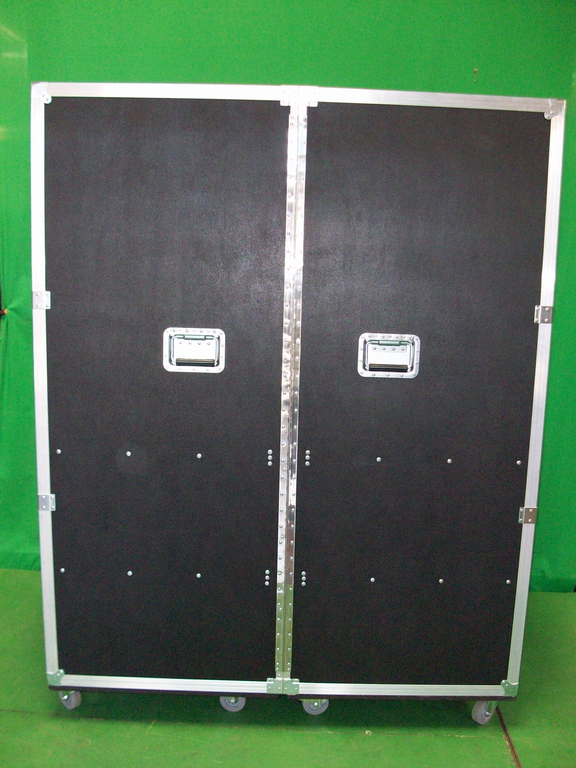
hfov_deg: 41.8
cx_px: 288
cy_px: 384
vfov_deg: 54.0
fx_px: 754
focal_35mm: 34
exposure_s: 1/60
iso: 200
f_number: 2.8
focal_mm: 5.7
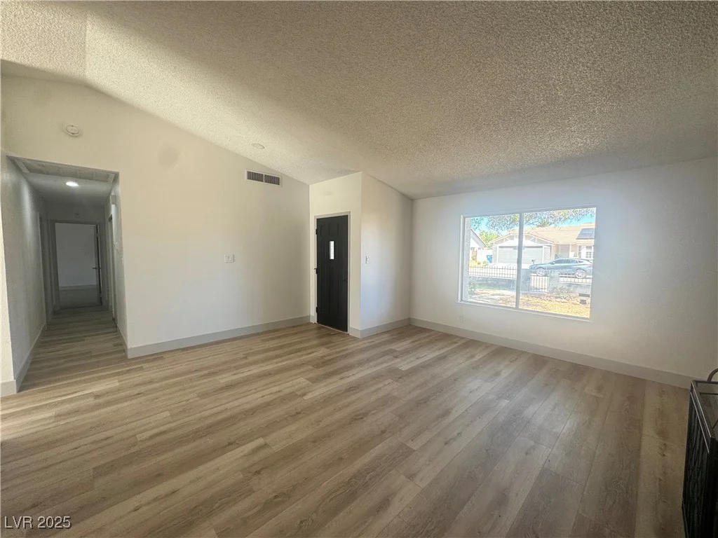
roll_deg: -0.6
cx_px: 359
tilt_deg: -4.3
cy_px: 269
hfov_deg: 102.1
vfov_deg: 85.7
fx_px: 290
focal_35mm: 14
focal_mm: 2.22
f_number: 2.2
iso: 100
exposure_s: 1/120
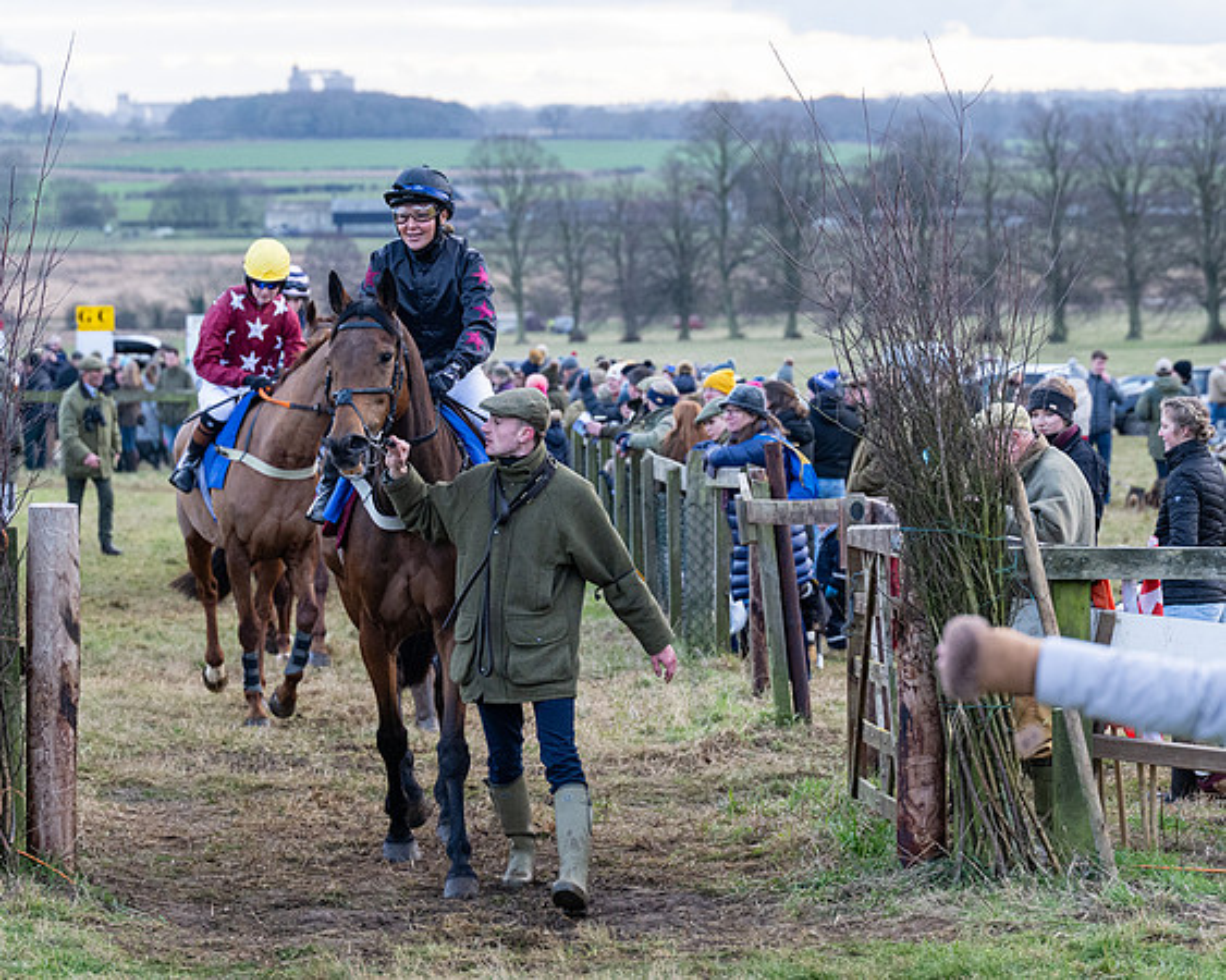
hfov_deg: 12.4
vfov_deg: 9.9
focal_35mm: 155
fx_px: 5640
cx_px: 524
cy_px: 490
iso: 1000
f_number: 4
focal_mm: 92
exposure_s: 1/400
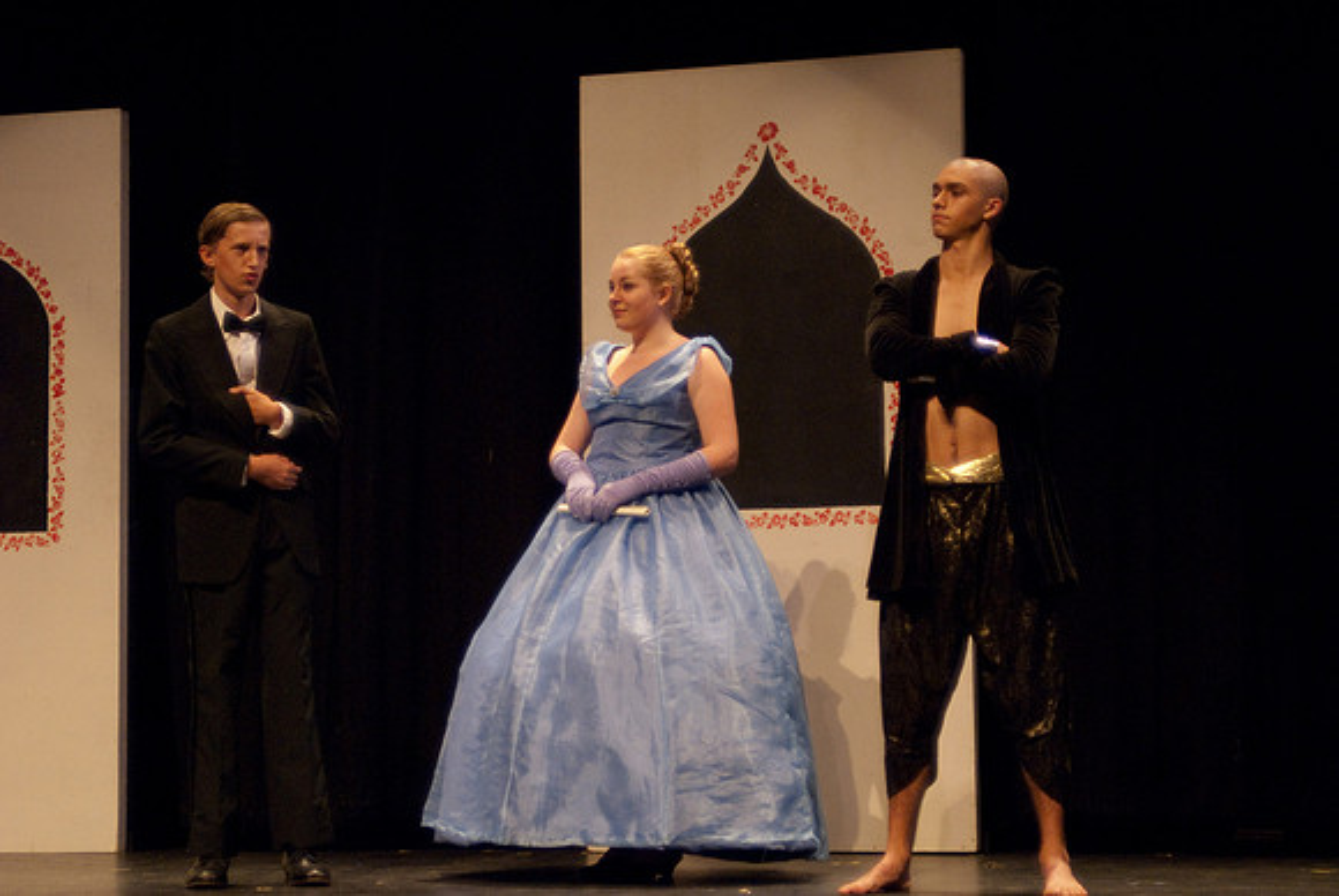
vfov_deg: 16.6
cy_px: 448
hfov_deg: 24.6
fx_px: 3072
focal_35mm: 82
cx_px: 670
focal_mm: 55
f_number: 2.8
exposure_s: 1/160
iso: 1000
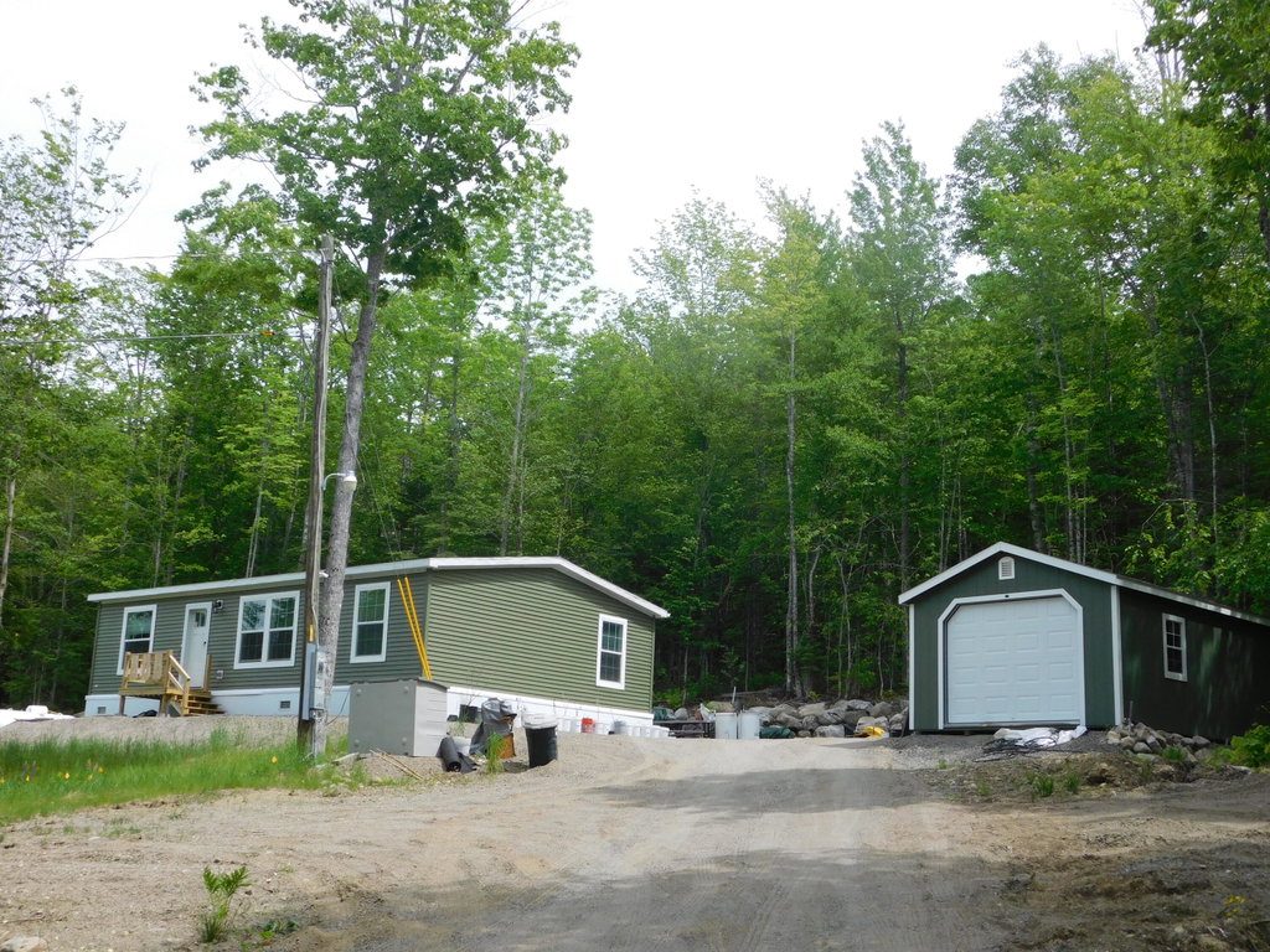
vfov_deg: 36.0
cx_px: 635
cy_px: 476
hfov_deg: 46.8
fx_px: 1468
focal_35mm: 40
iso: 125
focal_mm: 7.1
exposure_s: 1/800
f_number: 3.6
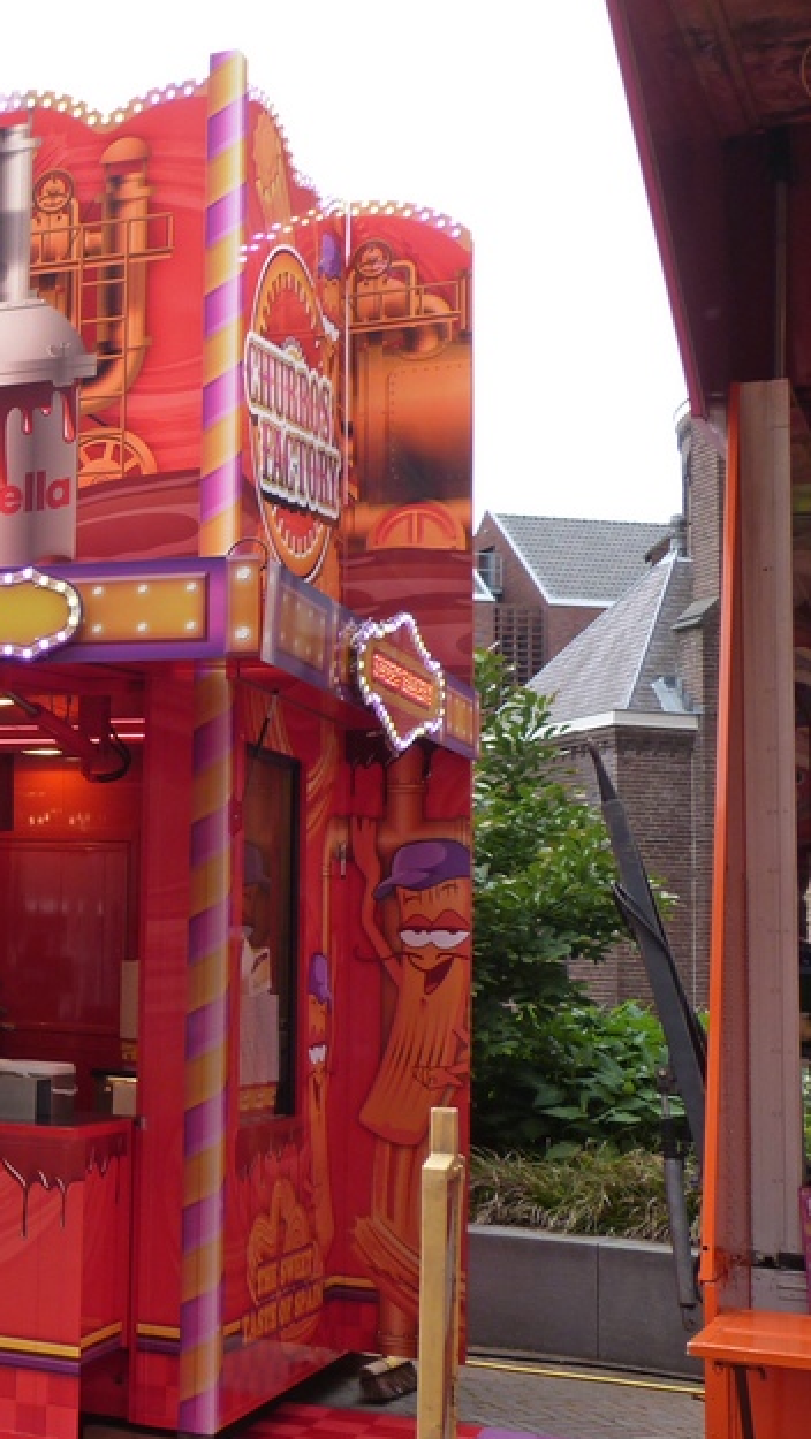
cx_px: -304
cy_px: 762
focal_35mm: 54
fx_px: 2062
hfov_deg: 20.0
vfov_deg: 38.5
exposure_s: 1/160
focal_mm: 5.4
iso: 100
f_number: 4
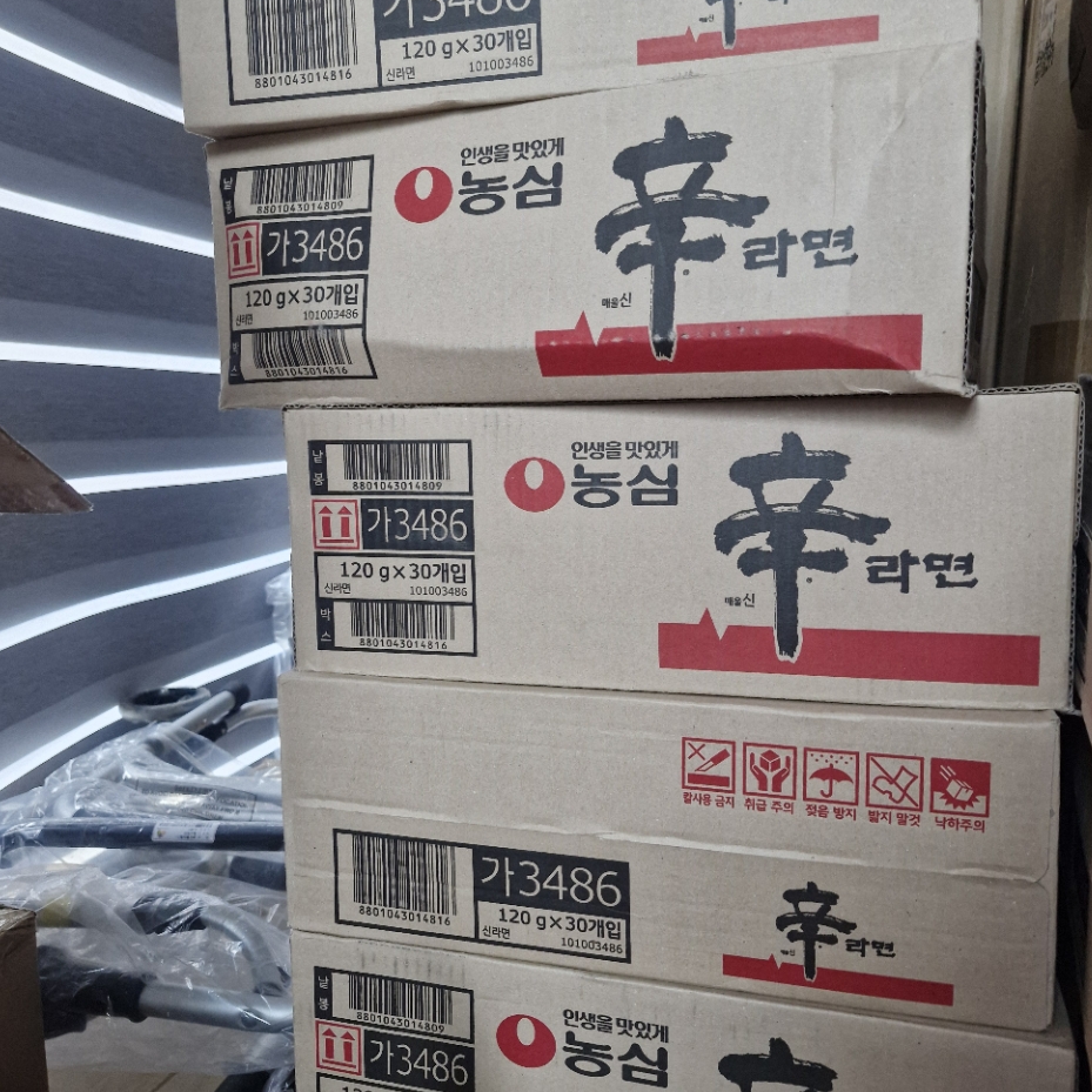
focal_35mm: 28
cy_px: 549
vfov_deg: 57.3
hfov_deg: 57.3
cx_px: 550
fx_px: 999
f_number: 1.8
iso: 1000
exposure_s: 1/120
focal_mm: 5.54
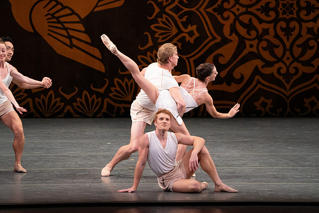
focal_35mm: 400
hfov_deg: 5.2
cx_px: 160
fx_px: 3545
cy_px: 106
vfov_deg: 3.4
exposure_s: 1/400
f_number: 10
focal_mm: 400
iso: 6400
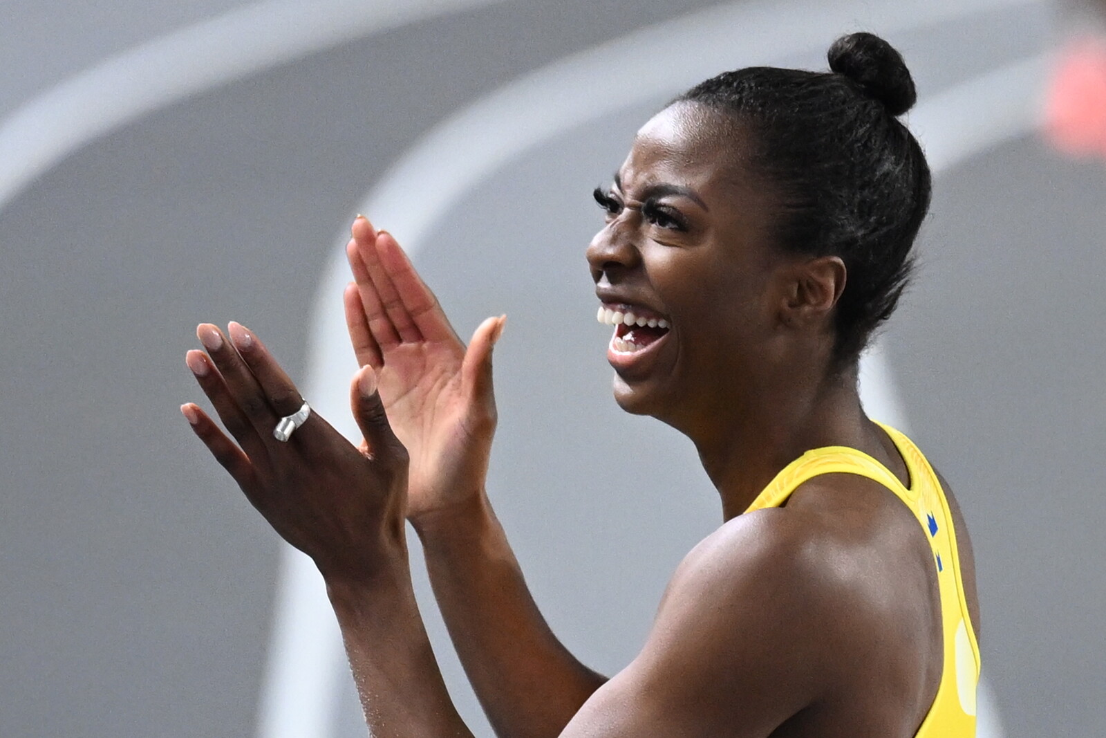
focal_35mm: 200
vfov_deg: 6.9
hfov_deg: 10.3
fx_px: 6145
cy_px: 369
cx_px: 553
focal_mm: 200
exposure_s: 1/1000
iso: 2000
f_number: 2.8
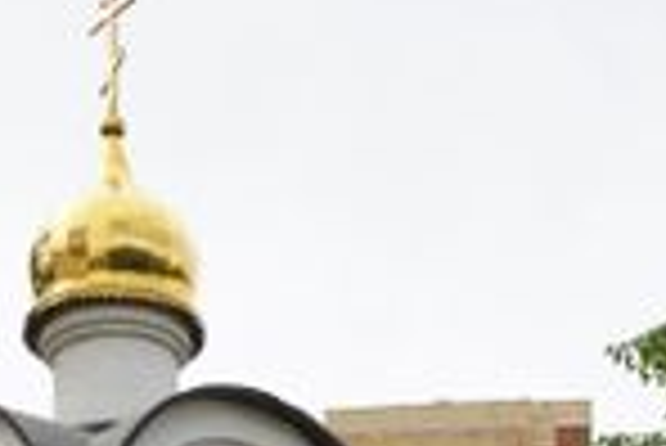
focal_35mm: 123
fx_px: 2278
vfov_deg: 10.2
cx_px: 259
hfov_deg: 16.6
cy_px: 946
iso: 100
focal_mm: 39
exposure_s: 1/125
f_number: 9
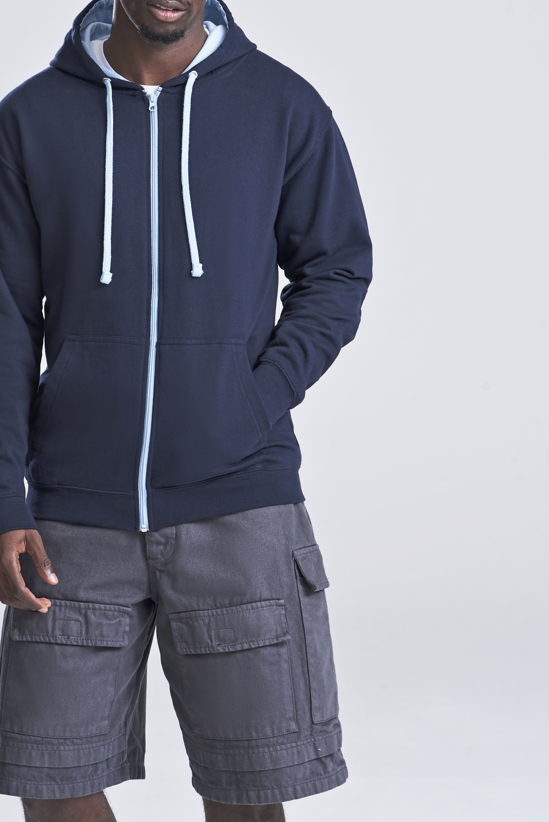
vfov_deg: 12.9
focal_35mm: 159
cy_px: 305
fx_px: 3634
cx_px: 171
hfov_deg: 8.6
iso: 400
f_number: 10
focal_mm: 110
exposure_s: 1/160
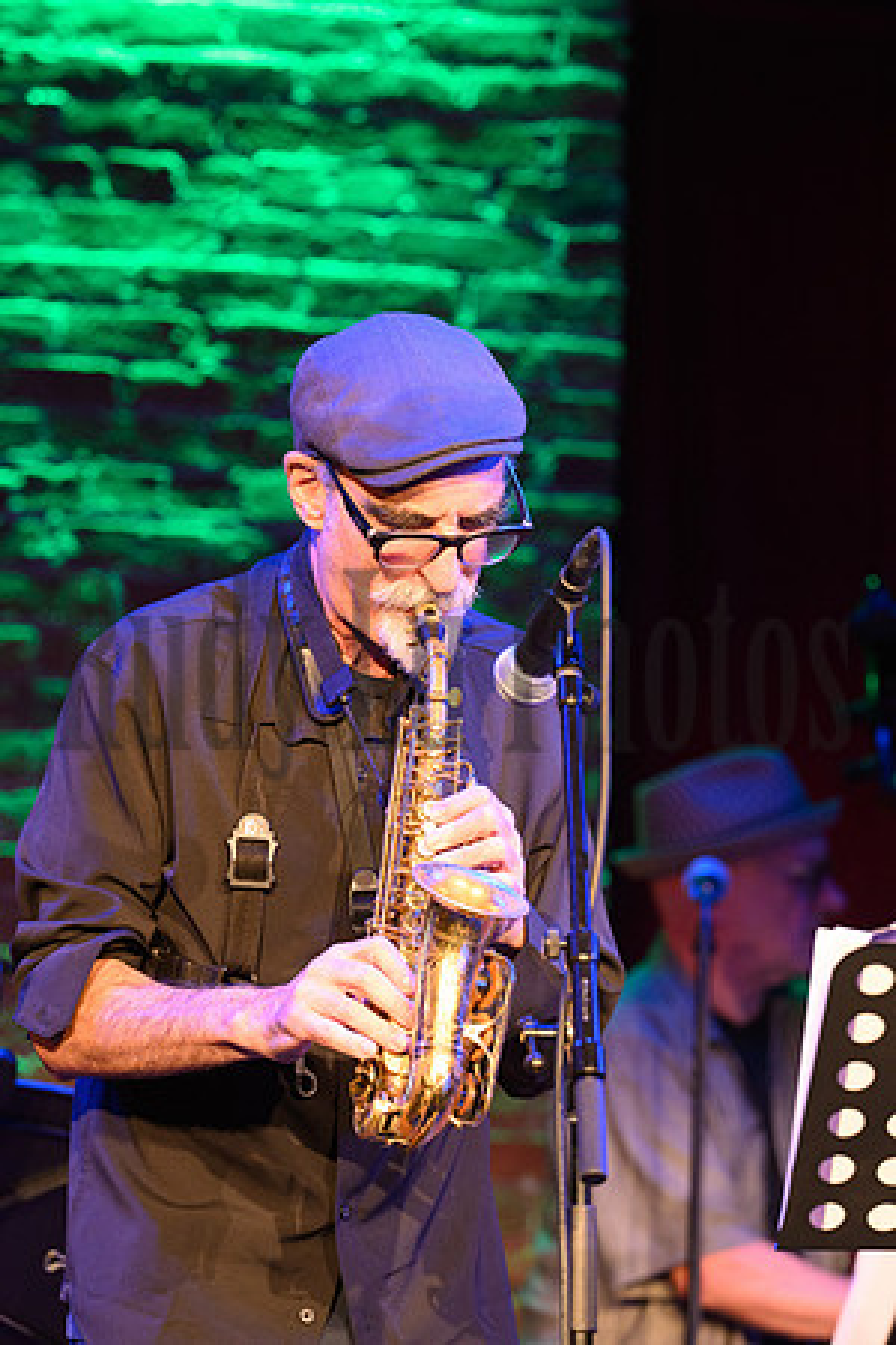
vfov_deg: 10.3
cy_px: 672
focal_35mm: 200
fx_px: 7466
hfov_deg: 6.9
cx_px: 448
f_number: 5.6
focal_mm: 200
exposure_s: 1/80
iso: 5000
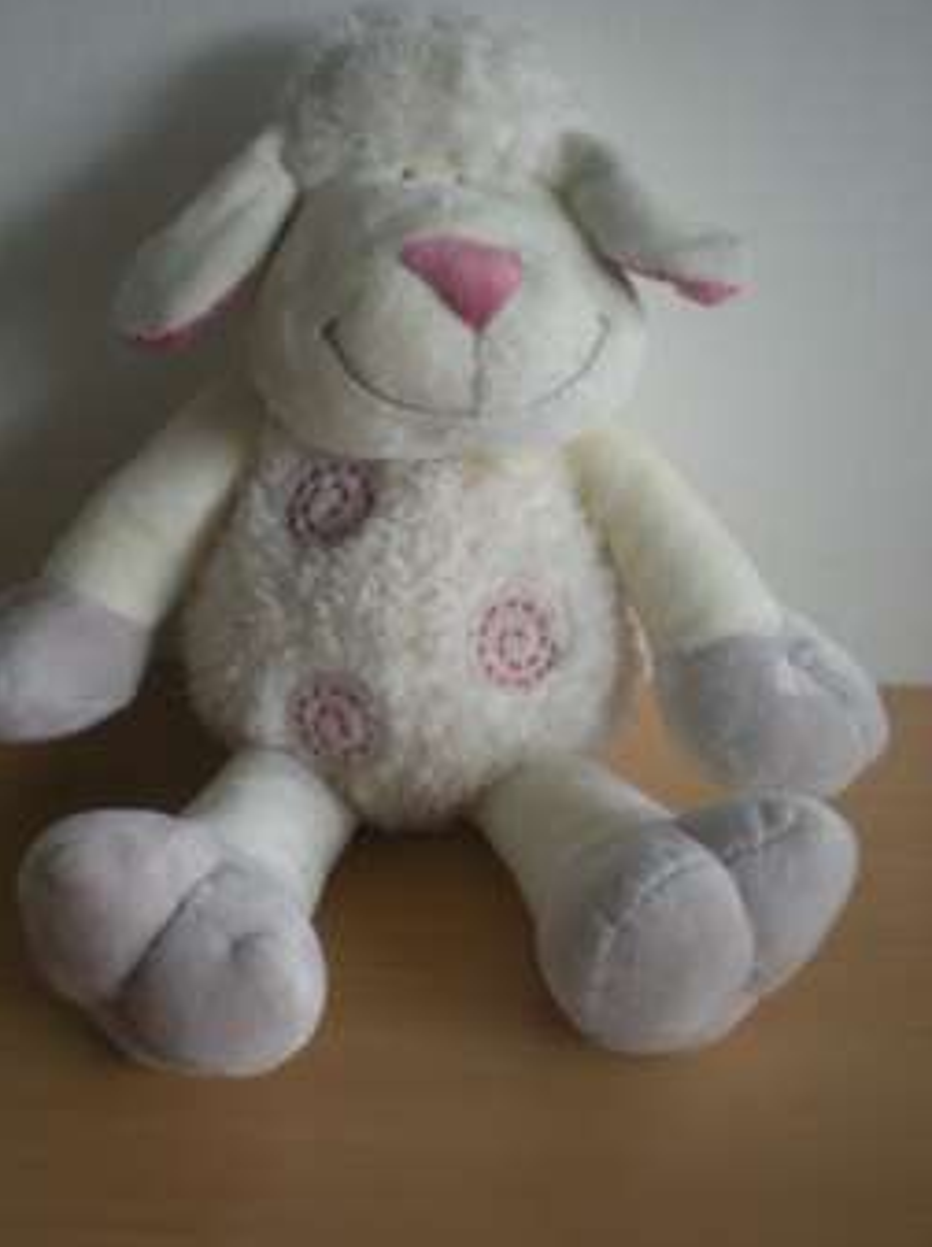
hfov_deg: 32.8
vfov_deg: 42.9
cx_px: 411
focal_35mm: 44
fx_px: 1583
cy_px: 559
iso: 200
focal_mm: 6.3
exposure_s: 1/48.8
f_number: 3.1
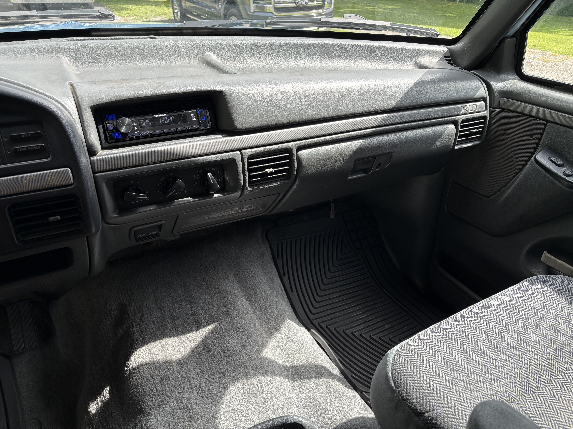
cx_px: 286
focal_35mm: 26
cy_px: 214
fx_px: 430
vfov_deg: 53.1
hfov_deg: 67.3
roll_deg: -4.3
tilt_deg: -33.8
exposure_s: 1/363
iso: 50
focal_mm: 5.96
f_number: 1.6
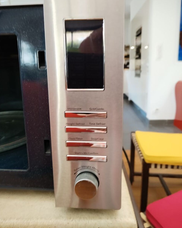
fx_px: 188
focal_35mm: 28
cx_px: 92
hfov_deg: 51.5
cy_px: 105
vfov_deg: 62.1
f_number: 1.8
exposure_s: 1/33.3
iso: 452
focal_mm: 4.75
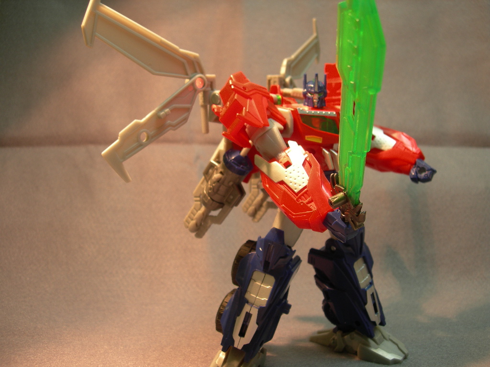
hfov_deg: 49.0
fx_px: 538
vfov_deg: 37.7
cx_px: 245
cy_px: 184
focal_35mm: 38
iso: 50
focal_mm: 7.8
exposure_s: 1/14
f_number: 2.8
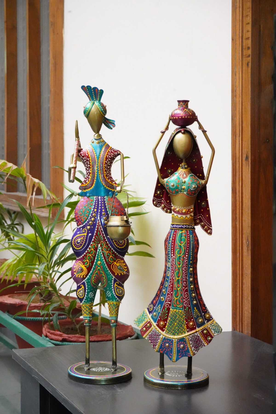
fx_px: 805
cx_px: 138
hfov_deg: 19.5
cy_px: 207
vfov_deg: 28.8
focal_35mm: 70
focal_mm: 70
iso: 25600
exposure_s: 1/160
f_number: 13
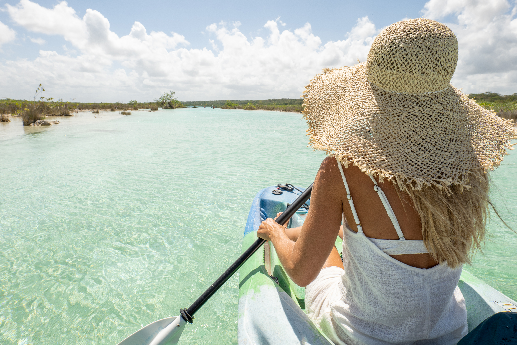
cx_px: 258
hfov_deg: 84.0
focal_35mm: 20
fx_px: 287
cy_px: 172
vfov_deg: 61.9
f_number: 13
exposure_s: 1/250
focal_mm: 20
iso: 200
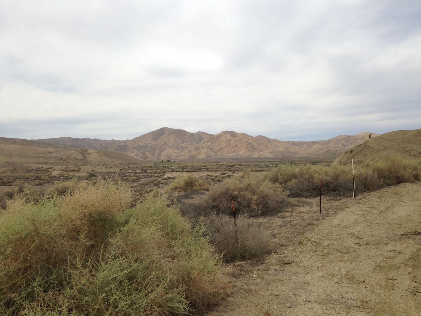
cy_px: 158
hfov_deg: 55.4
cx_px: 210
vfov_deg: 42.9
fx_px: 401
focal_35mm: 33
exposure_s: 1/2463
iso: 50
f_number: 2.4
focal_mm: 4.12
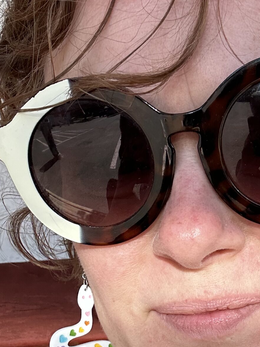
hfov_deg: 22.2
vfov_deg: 29.4
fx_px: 651
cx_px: 221
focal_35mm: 65
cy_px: 260
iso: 25
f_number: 1.9
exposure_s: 1/285
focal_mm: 2.69
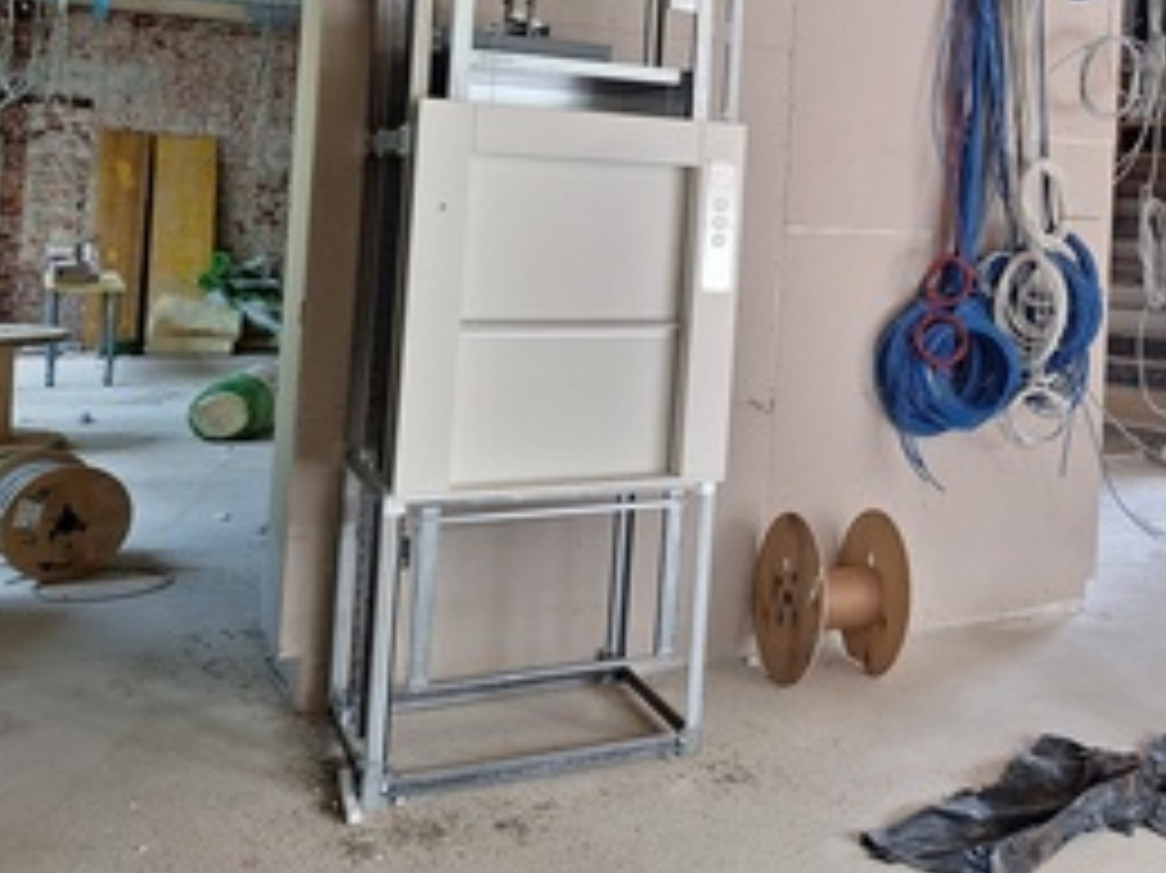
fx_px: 1347
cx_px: 995
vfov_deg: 34.7
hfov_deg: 43.7
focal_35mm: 40
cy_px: 158
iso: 64
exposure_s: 1/60
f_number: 1.8
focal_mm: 5.54
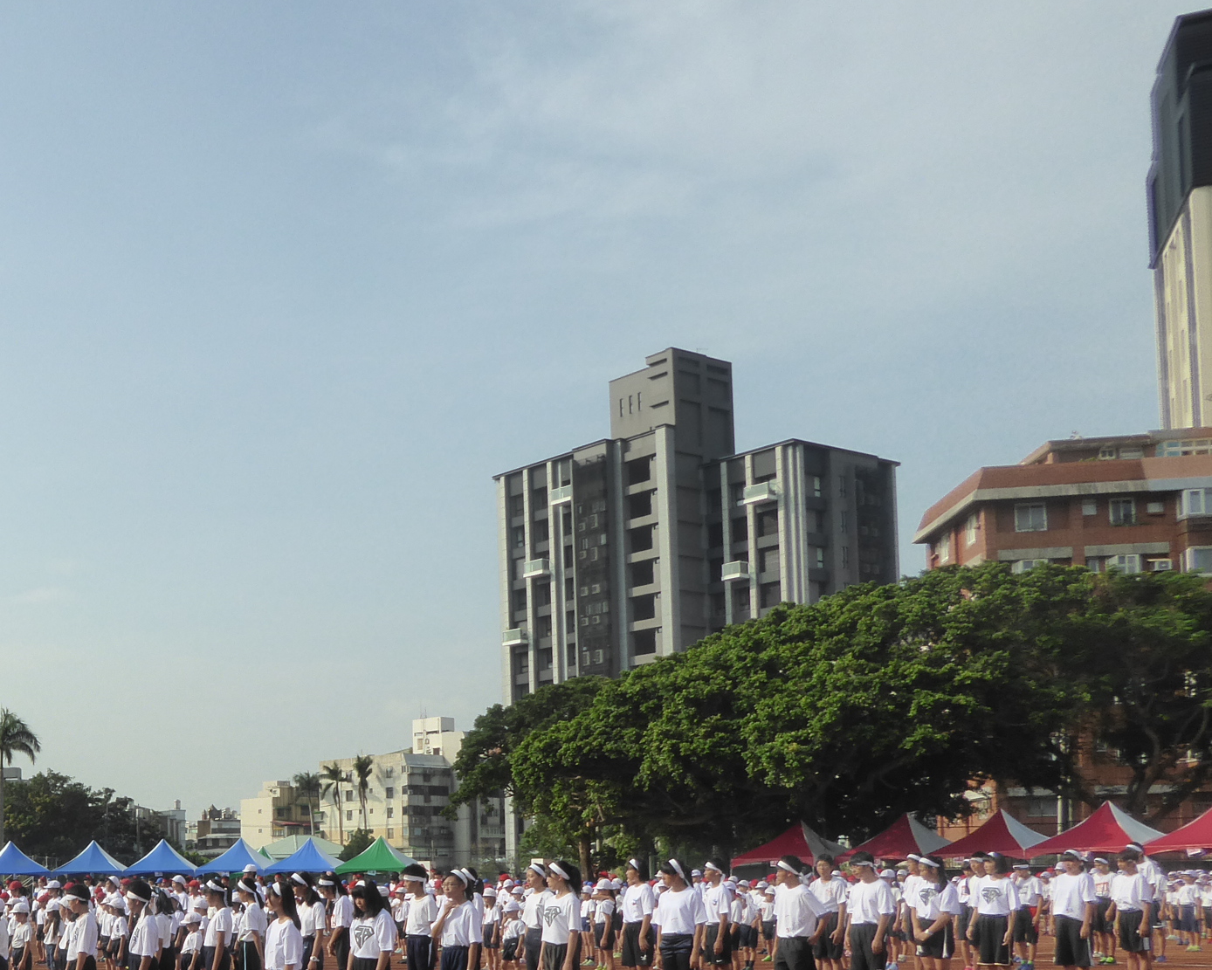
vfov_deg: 32.2
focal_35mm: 45
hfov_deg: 38.2
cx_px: 112
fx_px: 1615
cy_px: 828
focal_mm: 4.3
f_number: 5
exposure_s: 1/640
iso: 200
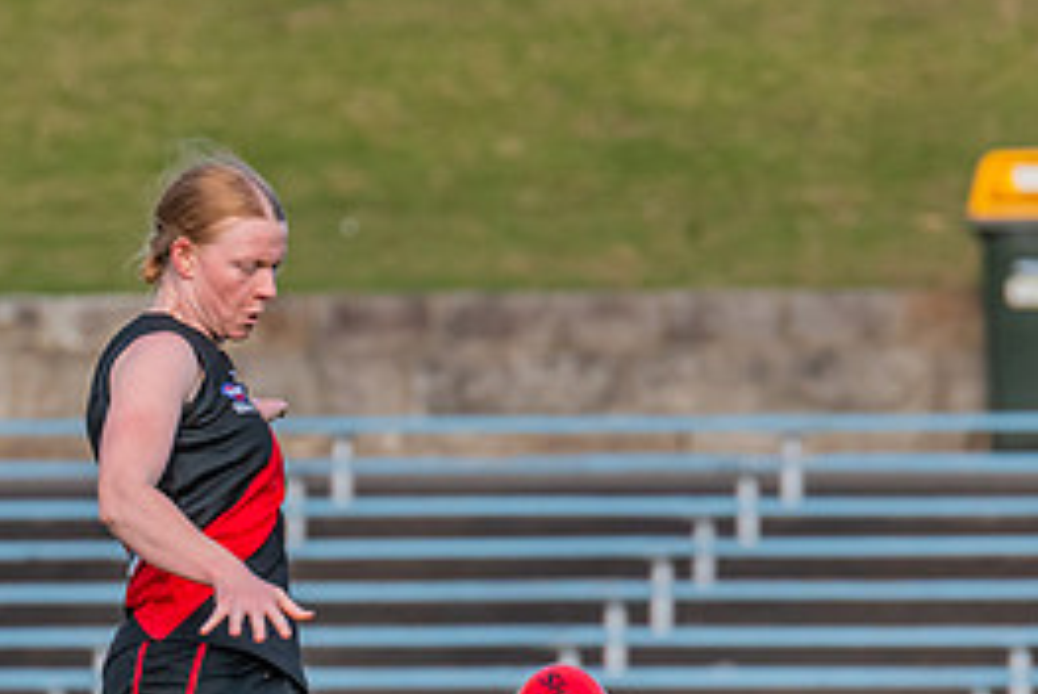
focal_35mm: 1264
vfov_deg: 1.1
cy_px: 604
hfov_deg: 1.6
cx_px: 228
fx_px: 36485
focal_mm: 420
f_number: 10
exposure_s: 1/1250
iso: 800
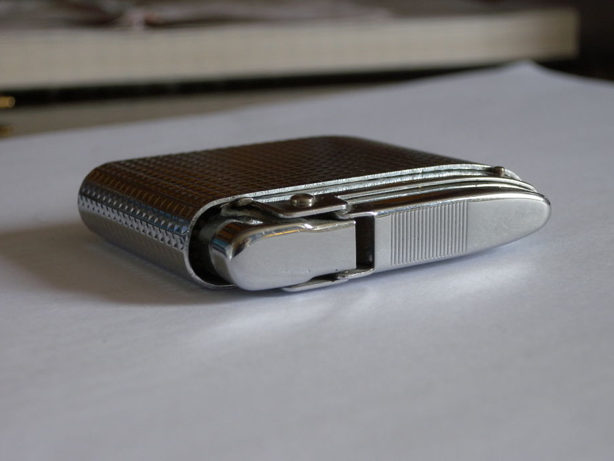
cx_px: 318
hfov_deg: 23.3
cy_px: 214
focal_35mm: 84
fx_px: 1490
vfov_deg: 17.6
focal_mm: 16.6
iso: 202
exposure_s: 1/64.8
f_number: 4.7
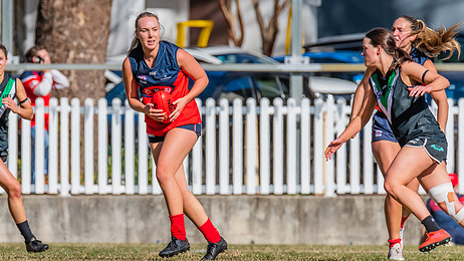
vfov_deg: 1.3
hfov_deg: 2.3
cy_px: 100
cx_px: 135
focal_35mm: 937
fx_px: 11530
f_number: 13
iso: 800
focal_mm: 600
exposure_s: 1/1600
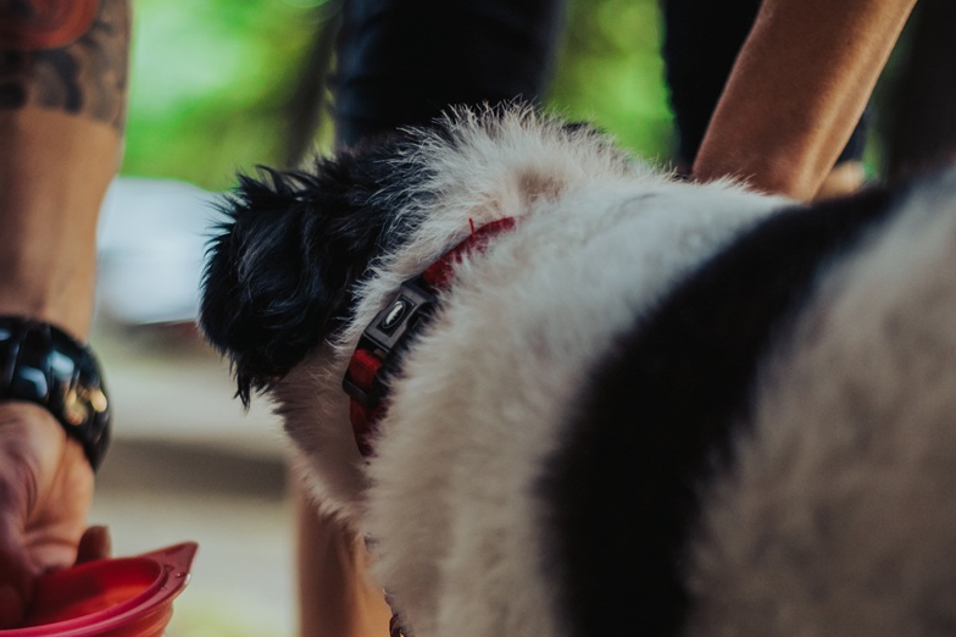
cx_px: 305
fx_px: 2707
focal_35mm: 102
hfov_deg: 19.9
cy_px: 545
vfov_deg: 13.3
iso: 400
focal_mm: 50
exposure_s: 1/250
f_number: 1.8
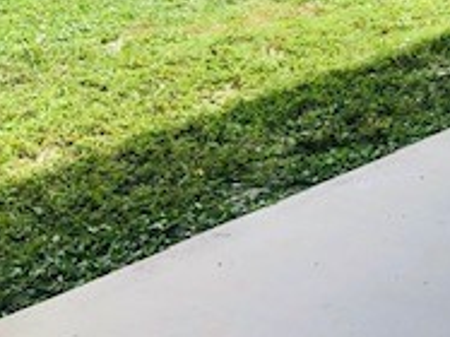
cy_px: -142
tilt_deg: -6.9
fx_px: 1247
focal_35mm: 96
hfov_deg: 17.5
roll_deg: +0.2
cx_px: 751
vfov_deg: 14.5
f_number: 1.8
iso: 20
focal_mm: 4
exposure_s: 1/906
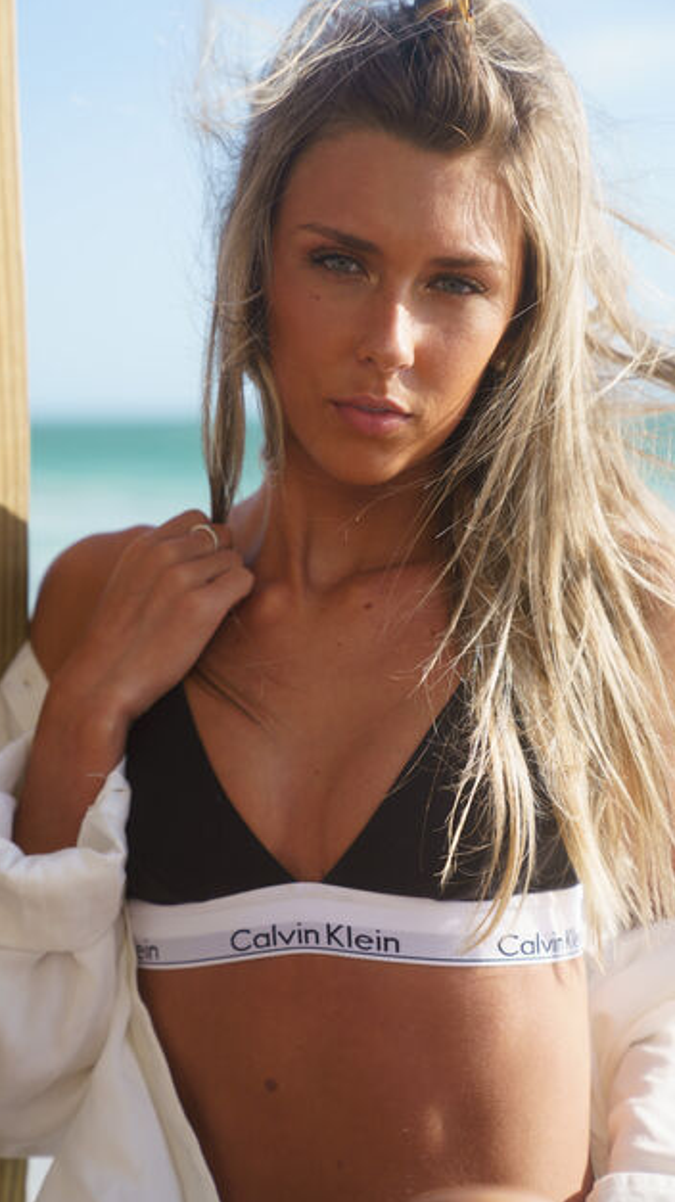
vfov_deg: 28.6
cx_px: 313
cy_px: 600
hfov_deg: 16.3
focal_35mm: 74
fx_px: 2358
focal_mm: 70
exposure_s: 1/640
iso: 100
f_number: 3.5
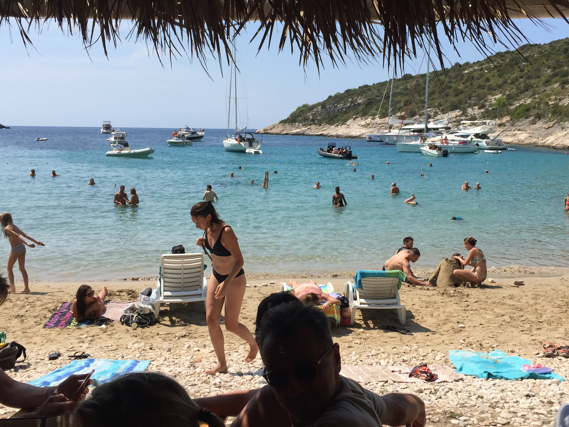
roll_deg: -1.9
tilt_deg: -3.6
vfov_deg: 35.9
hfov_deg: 46.7
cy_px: 177
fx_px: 658
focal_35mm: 40
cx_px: 322
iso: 32
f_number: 2.2
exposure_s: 1/3049
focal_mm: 4.15
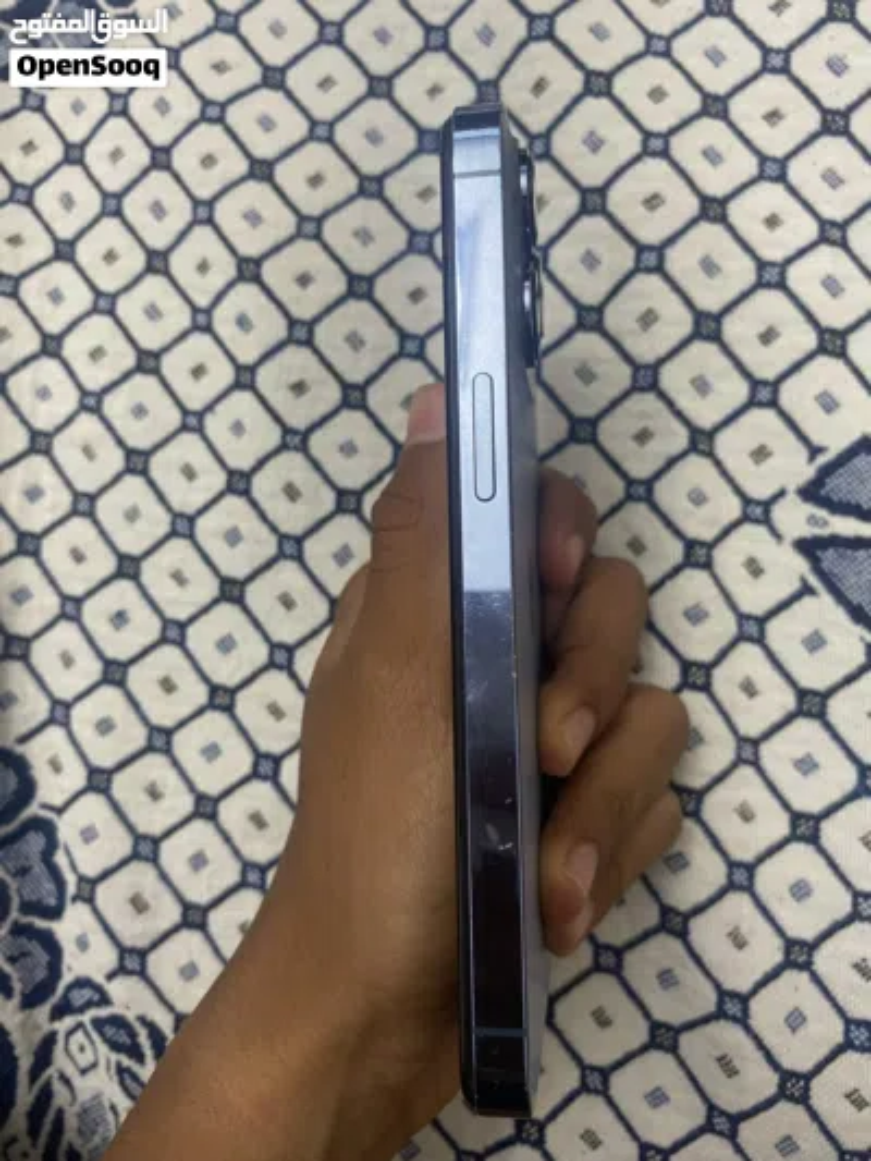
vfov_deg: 67.3
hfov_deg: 53.1
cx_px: 436
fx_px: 872
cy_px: 580
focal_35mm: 26
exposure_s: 1/50
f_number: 1.8
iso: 250
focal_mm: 4.25
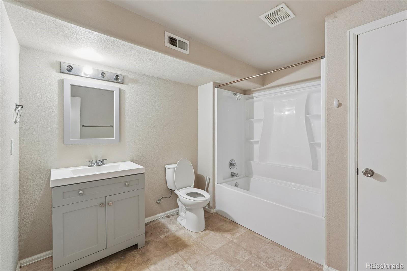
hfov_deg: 100.4
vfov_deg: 77.3
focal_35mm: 15
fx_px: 170
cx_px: 204
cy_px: 136
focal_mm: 10
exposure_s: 1/6
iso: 320
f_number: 9
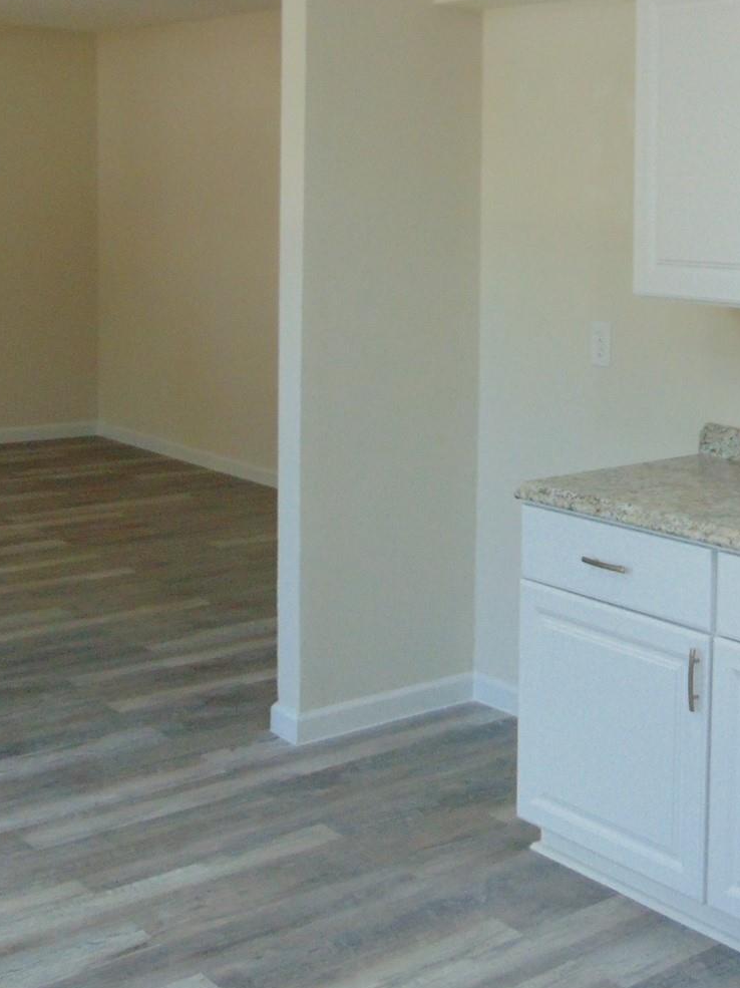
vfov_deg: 36.4
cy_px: 321
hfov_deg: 27.1
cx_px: 649
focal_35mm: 52
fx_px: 1483
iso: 200
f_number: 3
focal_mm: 4.5
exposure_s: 1/100
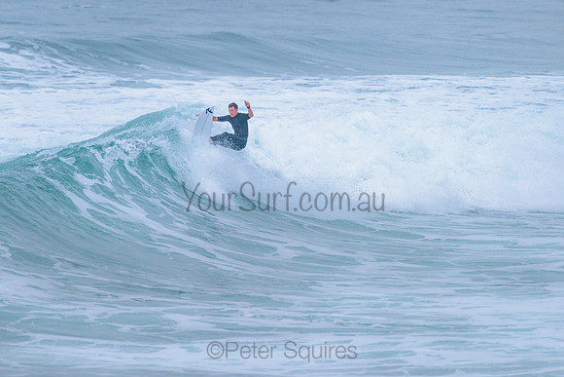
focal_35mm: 612
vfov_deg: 2.2
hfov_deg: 3.4
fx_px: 9589
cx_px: 219
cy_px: 146
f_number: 5.6
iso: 2200
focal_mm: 500
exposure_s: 1/2000
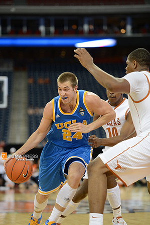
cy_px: 112
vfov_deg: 15.2
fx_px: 846
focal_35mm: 135
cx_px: 75
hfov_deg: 10.1
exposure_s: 1/1000
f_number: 2.8
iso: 2500
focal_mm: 135
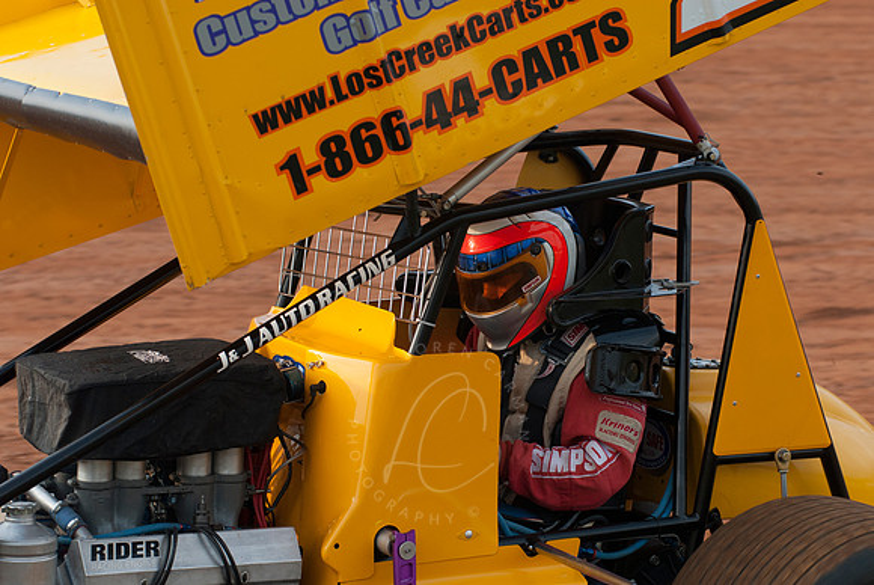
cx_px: 437
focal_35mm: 120
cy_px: 292
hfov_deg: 17.0
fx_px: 2916
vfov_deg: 11.4
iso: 250
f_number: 4.5
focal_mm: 80
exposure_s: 1/400
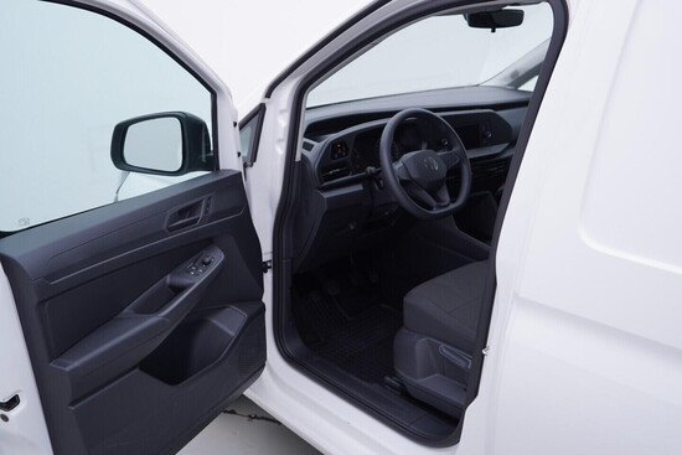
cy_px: 228
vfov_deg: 36.9
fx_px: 682
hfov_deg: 53.1
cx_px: 341
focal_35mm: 36
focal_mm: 24
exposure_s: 1/60
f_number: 3.5
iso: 125
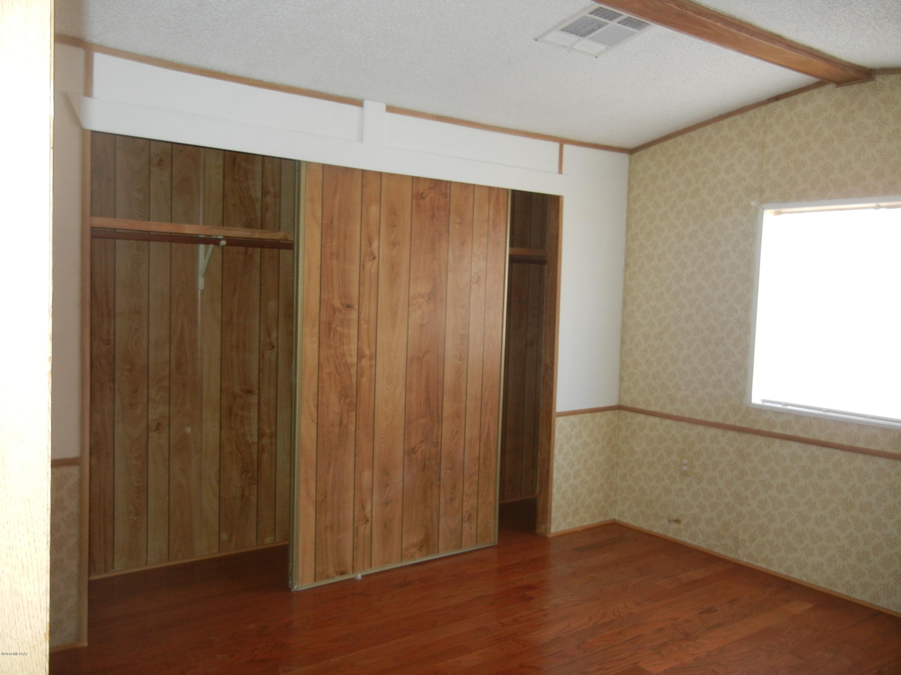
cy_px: 338
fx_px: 781
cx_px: 450
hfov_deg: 60.0
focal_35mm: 30
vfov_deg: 46.8
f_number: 3.5
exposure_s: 1/30
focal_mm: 5.4
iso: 200
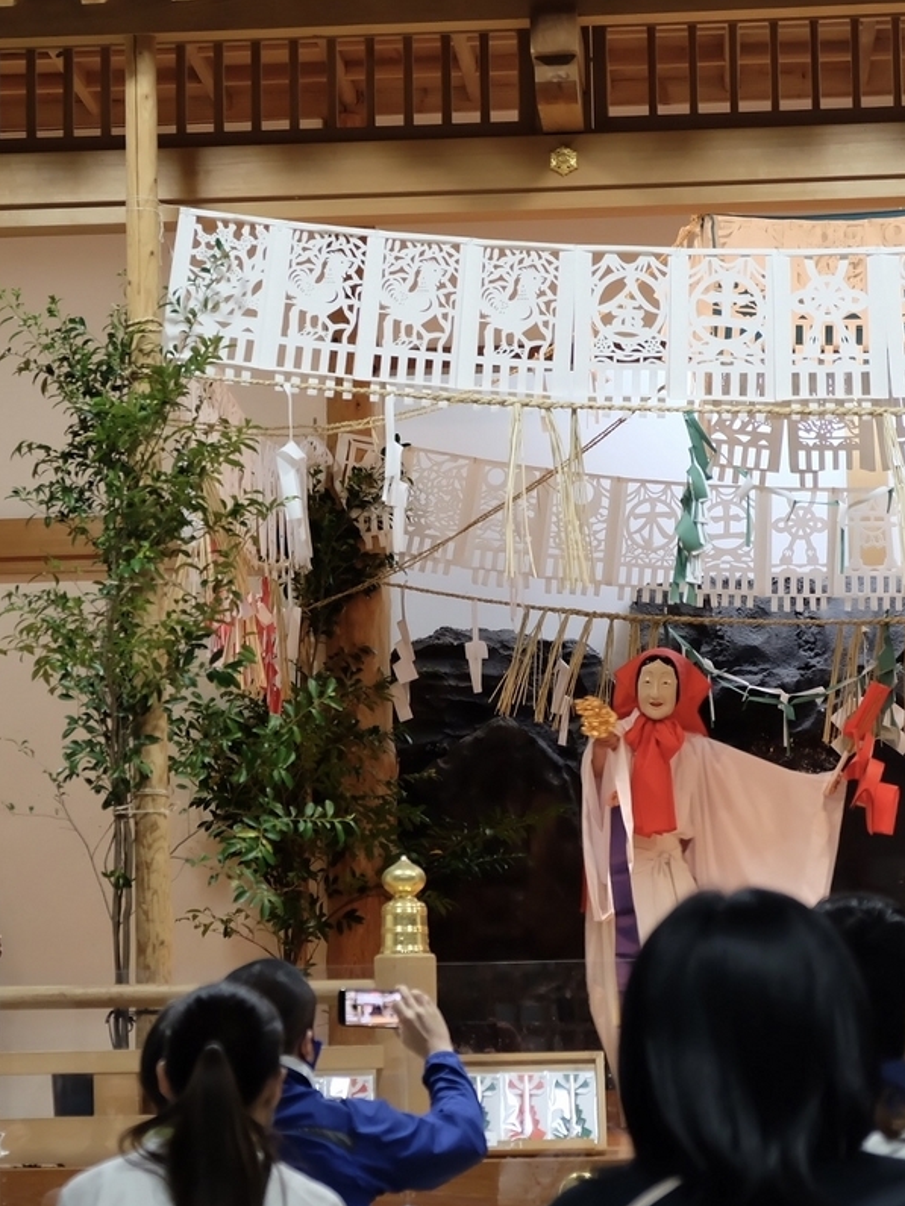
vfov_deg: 19.6
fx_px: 3486
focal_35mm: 100
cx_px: 465
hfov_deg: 14.8
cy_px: 605
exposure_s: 1/30
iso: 1250
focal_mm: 46.3
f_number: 4
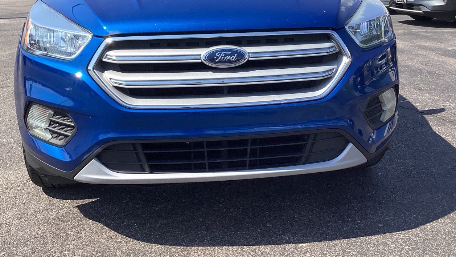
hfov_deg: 47.3
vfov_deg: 27.4
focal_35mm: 43
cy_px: 72
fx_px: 520
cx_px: 219
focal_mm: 3.3
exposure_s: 1/981
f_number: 2.4
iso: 25
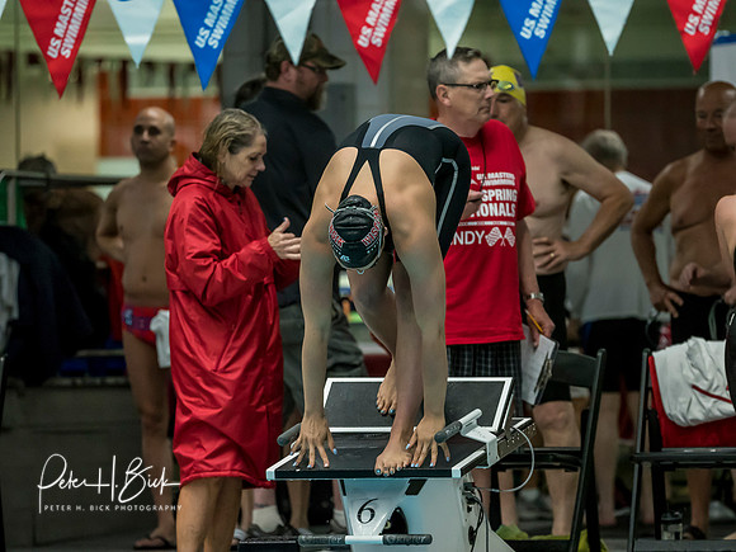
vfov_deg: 3.7
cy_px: 276
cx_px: 368
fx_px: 8526
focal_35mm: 401
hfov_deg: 4.9
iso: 3200
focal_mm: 200
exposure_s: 1/1000
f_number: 2.8
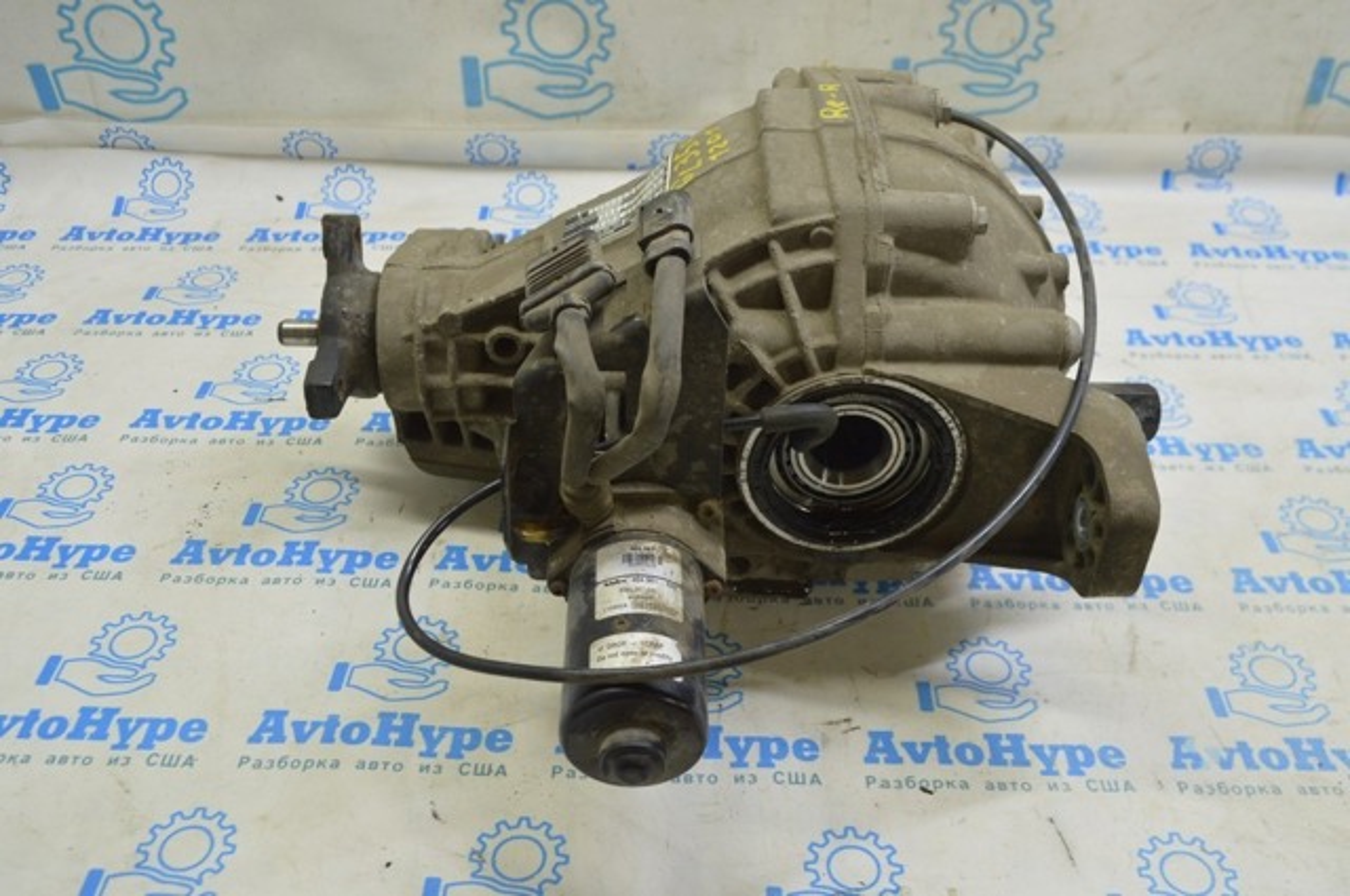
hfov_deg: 55.2
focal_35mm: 34
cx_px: 675
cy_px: 448
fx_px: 1292
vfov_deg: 38.3
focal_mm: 23
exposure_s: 1/20
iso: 400
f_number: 5.6
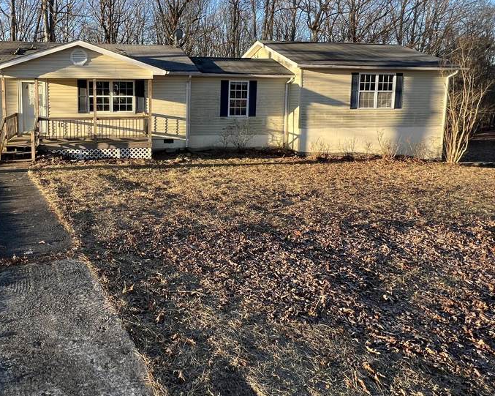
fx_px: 351
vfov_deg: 56.9
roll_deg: -0.6
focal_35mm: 24
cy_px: 119
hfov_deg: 68.5
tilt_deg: -5.9
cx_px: 168
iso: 32
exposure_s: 1/369
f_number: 1.8
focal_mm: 1.57
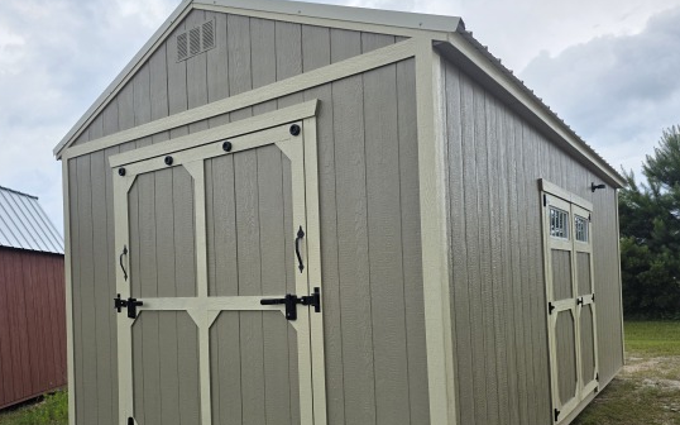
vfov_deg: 42.6
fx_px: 537
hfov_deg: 64.6
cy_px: 277
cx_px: 325
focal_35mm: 29
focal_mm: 6.3
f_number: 1.7
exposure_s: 1/3891
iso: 80
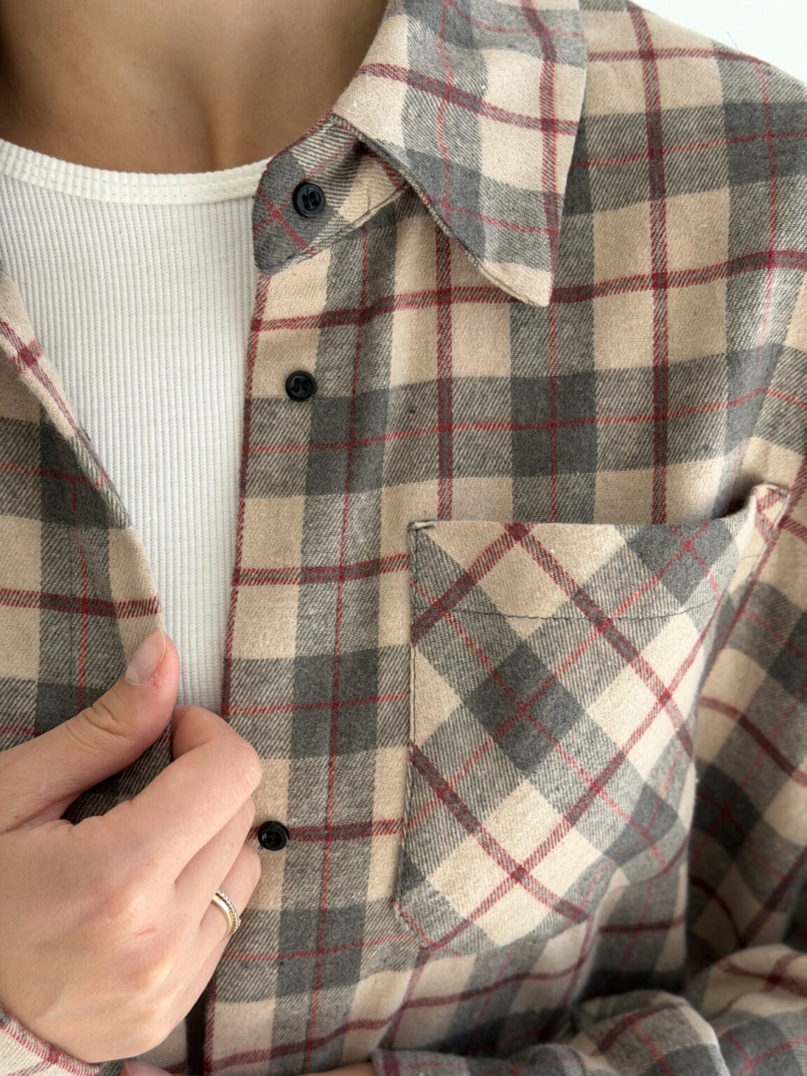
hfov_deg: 30.3
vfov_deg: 39.7
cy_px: 538
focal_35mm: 48
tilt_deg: -21.2
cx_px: 404
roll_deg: +0.0
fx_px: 1492
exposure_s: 1/846
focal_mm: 6.76
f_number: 1.78
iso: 64
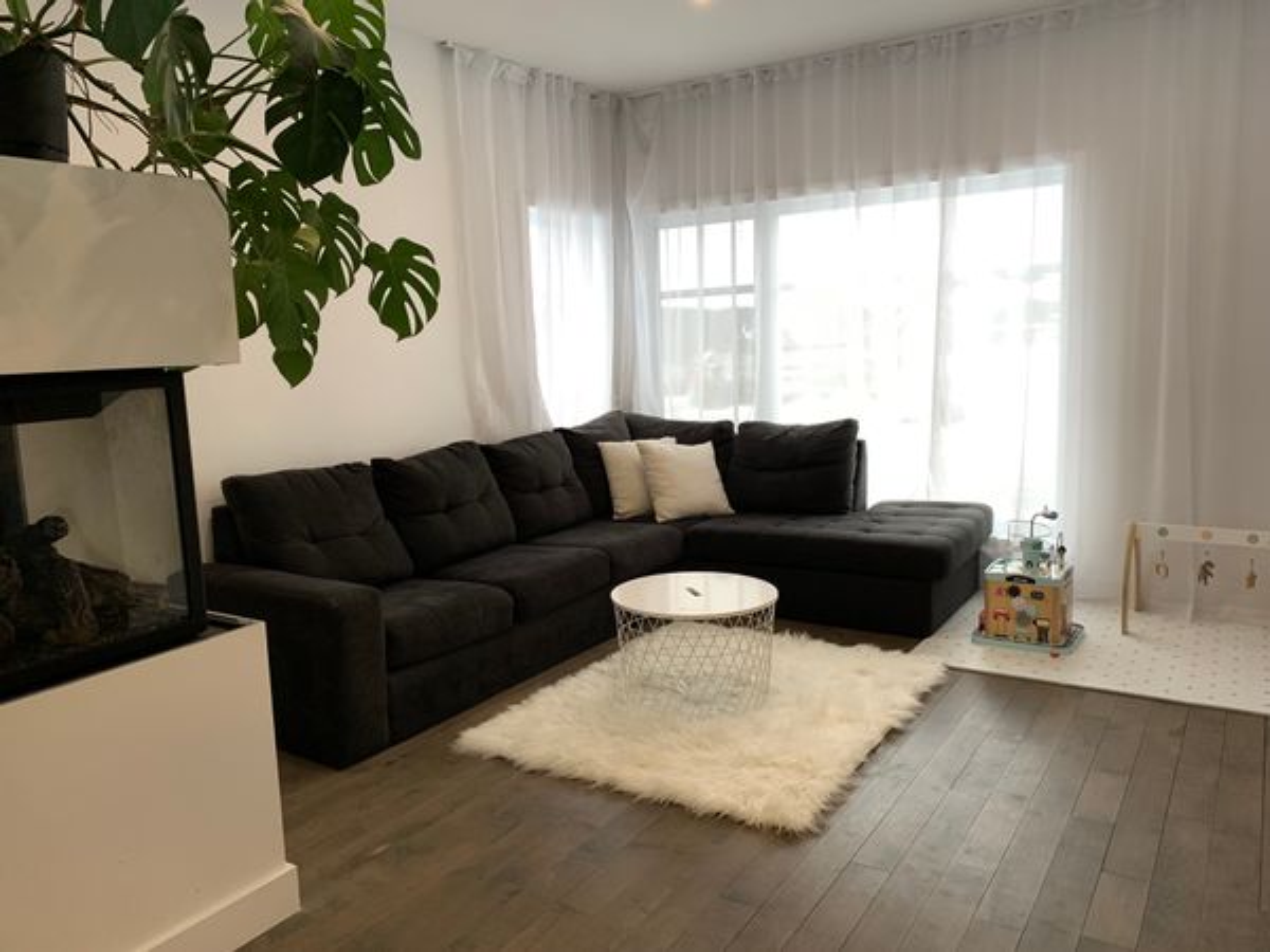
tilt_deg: -7.6
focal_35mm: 26
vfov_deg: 53.1
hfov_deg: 67.3
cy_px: 476
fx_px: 954
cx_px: 635
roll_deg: +2.1
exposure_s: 1/60
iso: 160
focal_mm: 4.25
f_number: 1.8
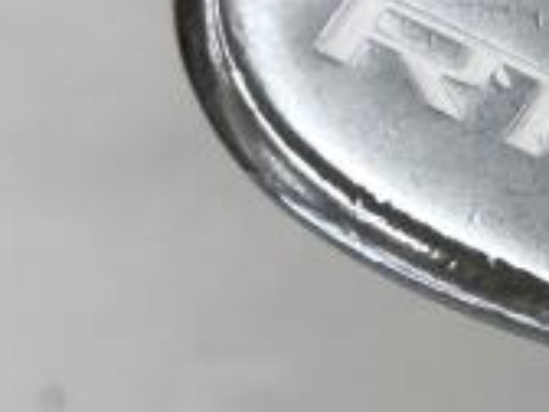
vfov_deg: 9.2
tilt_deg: -81.6
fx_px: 2538
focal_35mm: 160
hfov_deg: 11.0
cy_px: -26
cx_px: 1163
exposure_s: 1/120
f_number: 1.8
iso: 25
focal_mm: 3.99
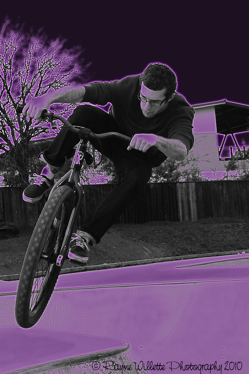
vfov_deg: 21.9
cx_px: 124
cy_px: 187
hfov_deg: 14.7
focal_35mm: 93
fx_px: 966
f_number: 9.5
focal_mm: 62
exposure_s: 1/500
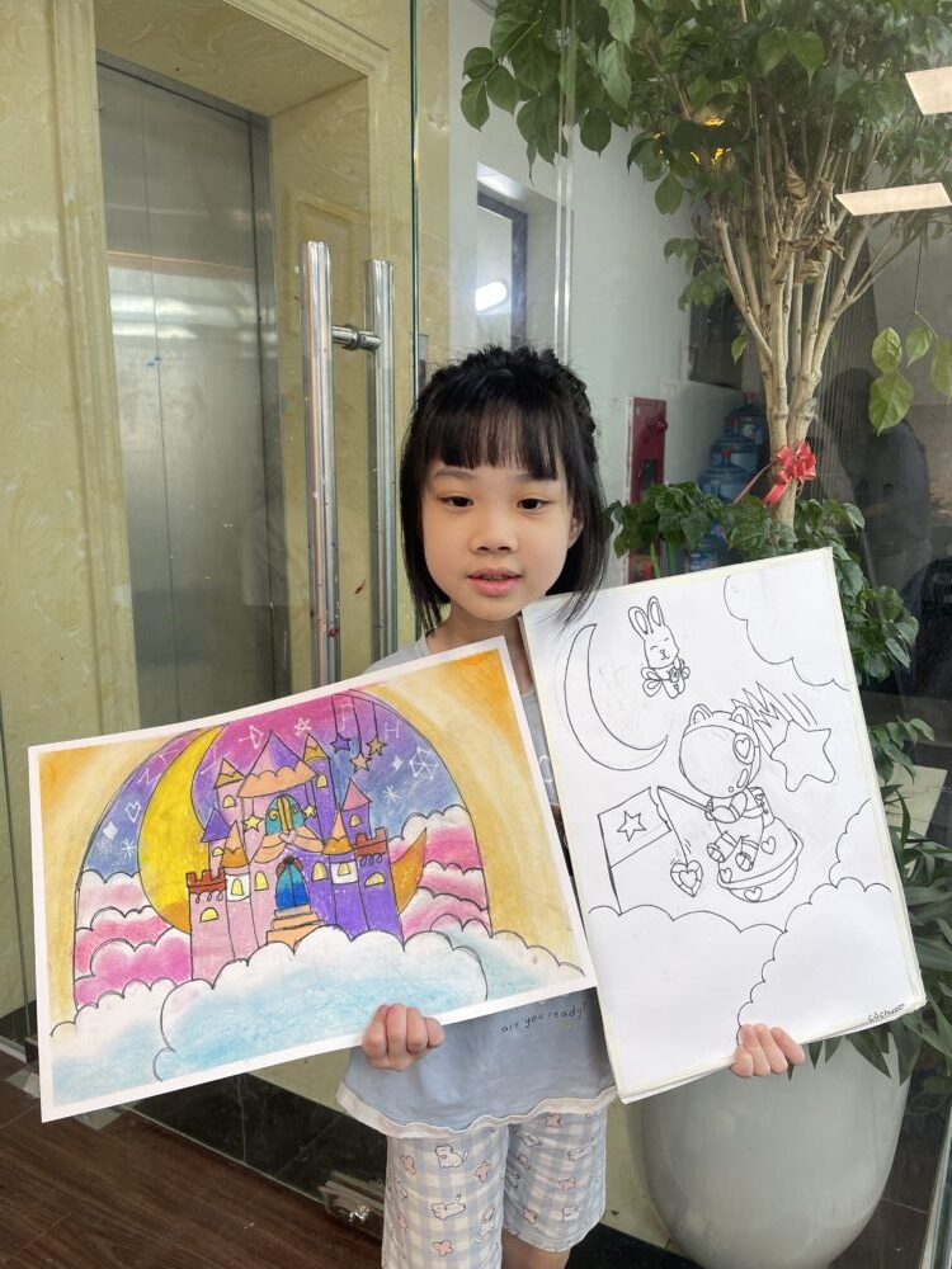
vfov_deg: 69.4
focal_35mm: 25
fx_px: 917
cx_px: 476
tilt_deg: -11.0
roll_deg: -0.2
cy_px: 634
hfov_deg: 54.9
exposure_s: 1/100
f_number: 1.6
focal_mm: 5.1
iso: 50
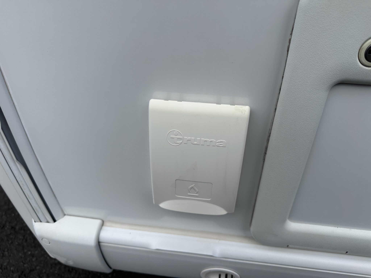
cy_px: 139
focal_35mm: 24
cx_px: 186
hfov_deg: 71.6
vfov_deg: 56.8
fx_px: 257
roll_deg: -1.9
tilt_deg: -33.4
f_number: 1.78
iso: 80
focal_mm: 6.86
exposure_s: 1/4184
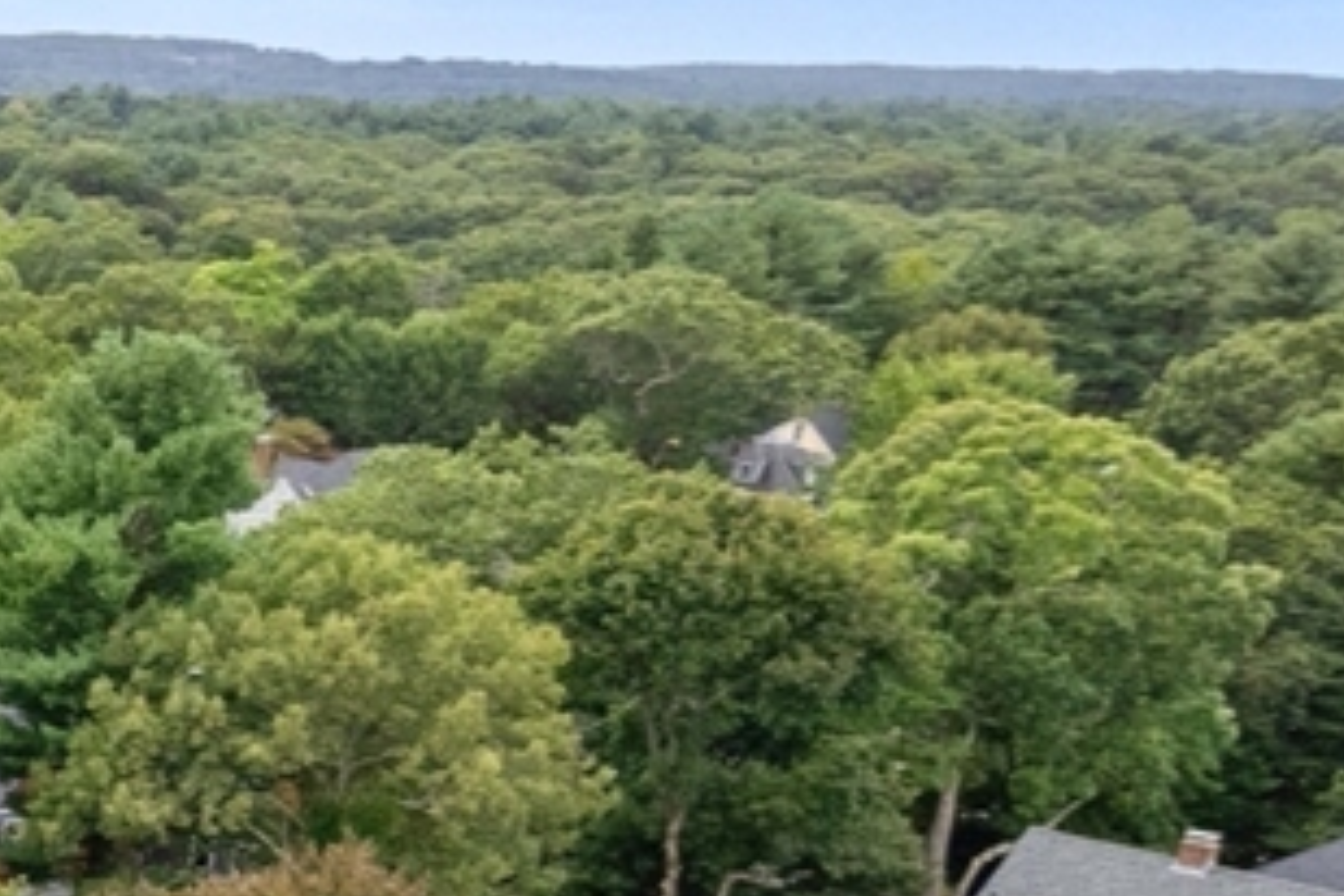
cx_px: -844
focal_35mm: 73
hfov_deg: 21.6
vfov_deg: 17.7
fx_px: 2725
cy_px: 1087
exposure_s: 1/1000
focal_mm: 8.38
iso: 100
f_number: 2.8
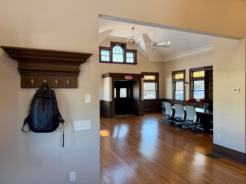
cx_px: 123
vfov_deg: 56.8
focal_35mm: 24
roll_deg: +0.0
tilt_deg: -0.1
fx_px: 171
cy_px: 92
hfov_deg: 71.6
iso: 125
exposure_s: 1/202
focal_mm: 6.76
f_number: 1.78
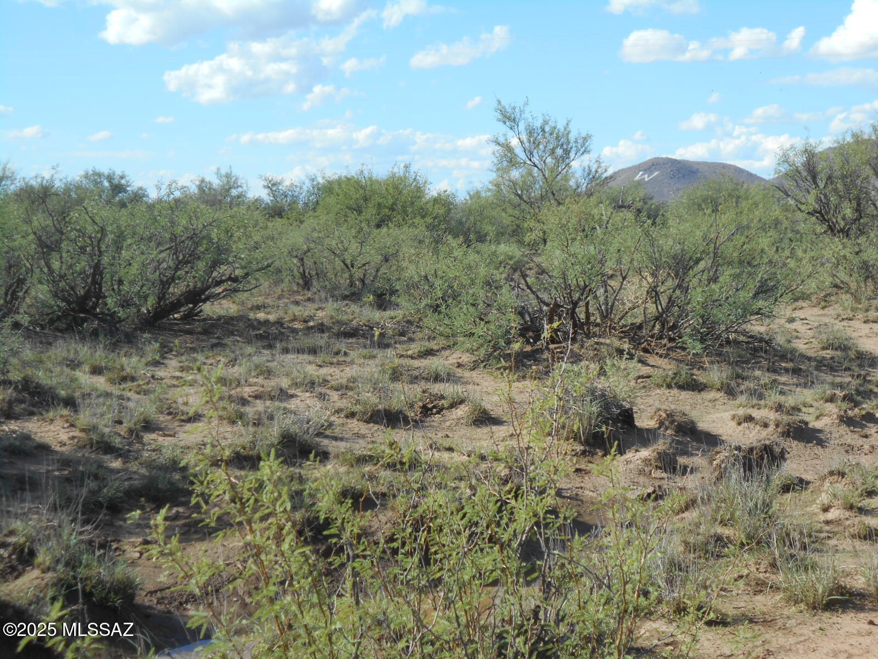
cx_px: 439
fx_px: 1649
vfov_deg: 22.6
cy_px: 330
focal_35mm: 65
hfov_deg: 29.8
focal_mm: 11.6
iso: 80
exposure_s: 1/400
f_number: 5.3
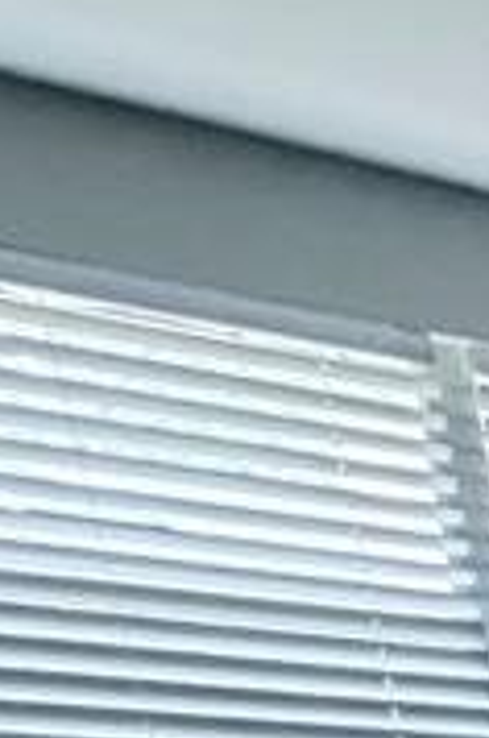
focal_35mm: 84
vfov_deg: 18.0
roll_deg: -5.5
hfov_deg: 8.1
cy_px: 1414
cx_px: 1973
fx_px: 1718
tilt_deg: -19.6
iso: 640
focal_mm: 2.22
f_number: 2.2
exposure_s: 1/60
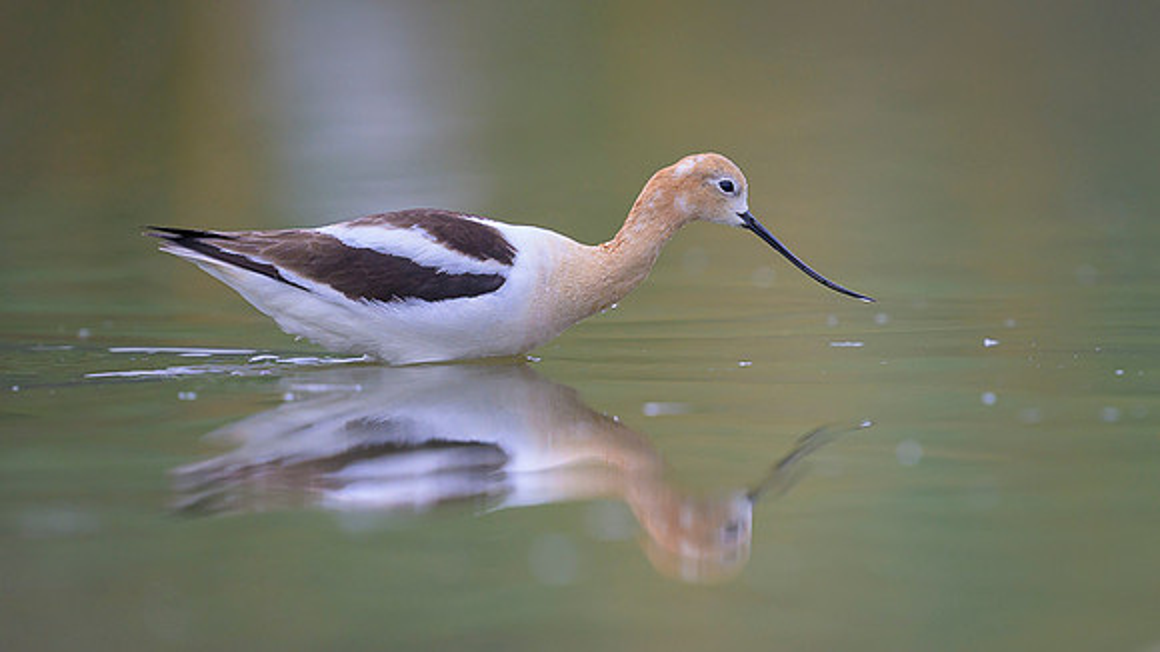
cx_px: 829
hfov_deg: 3.5
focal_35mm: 620
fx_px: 19068
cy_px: 410
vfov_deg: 2.0
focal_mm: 400
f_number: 2.8
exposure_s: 1/1250
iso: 800
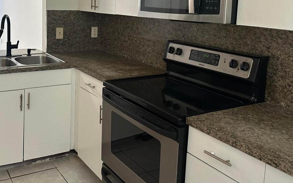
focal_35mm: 38
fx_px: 303
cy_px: 35
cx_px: 81
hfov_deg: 49.9
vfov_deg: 32.6
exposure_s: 1/60
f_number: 1.78
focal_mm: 6.86
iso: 160
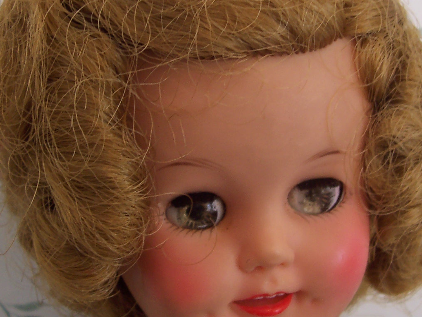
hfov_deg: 32.2
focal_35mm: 60
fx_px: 732
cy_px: 132
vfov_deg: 24.4
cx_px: 231
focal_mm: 5.6
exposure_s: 1/45
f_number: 2.8
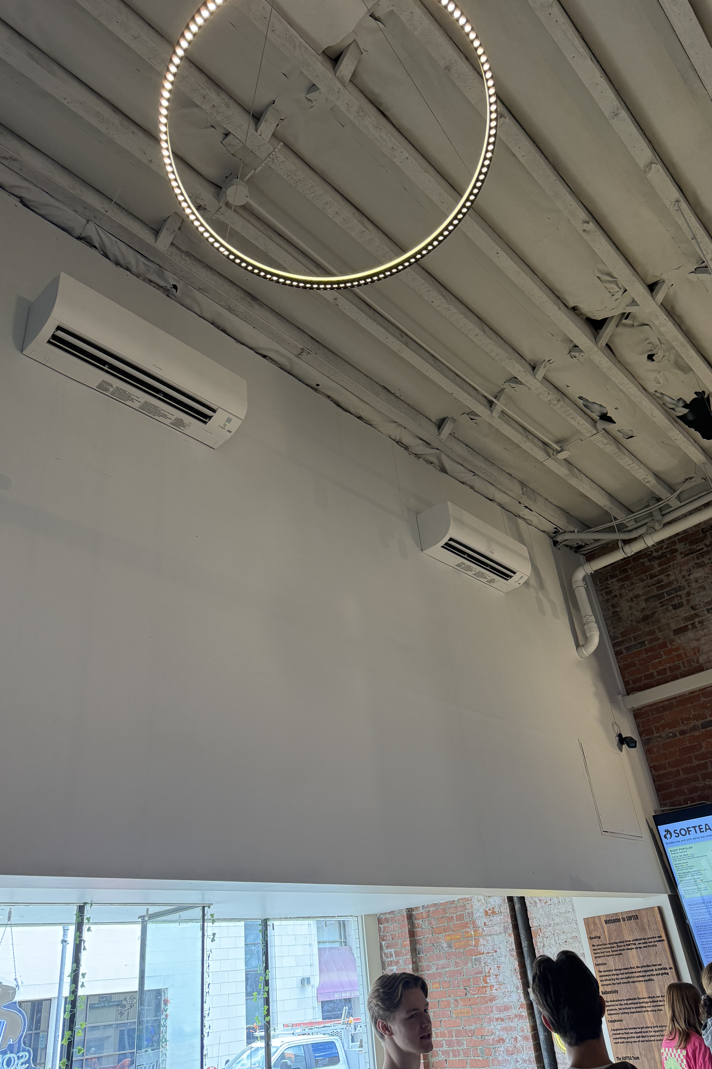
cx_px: 363
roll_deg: +6.8
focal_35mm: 25
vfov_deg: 71.5
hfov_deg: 51.3
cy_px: 535
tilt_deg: +31.2
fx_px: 742
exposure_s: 1/120
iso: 250
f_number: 1.78
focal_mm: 6.76
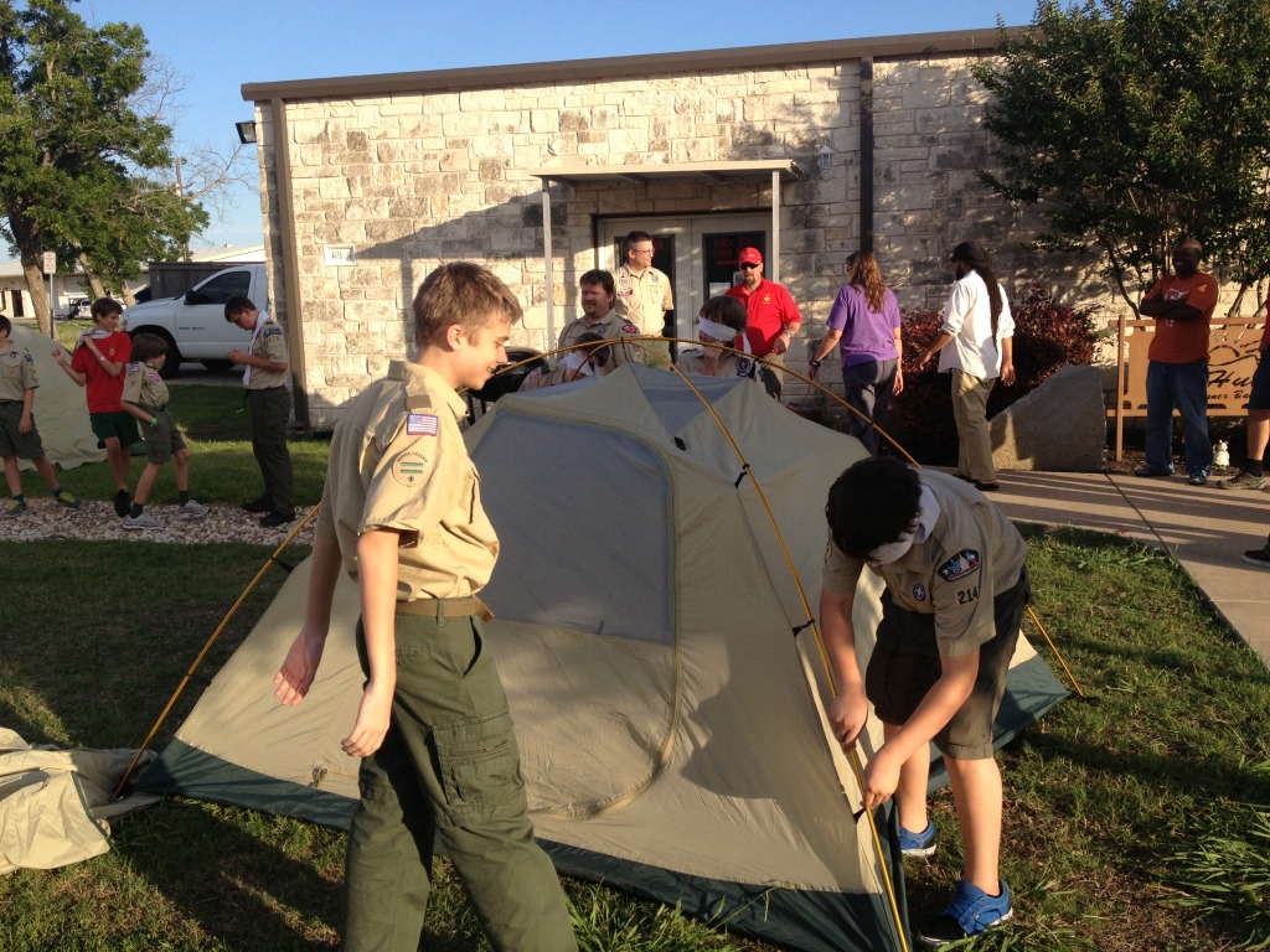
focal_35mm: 35
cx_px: 635
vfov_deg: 40.7
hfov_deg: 52.6
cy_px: 476
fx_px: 1284
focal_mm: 4.28
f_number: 2.4
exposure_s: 1/890
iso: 50
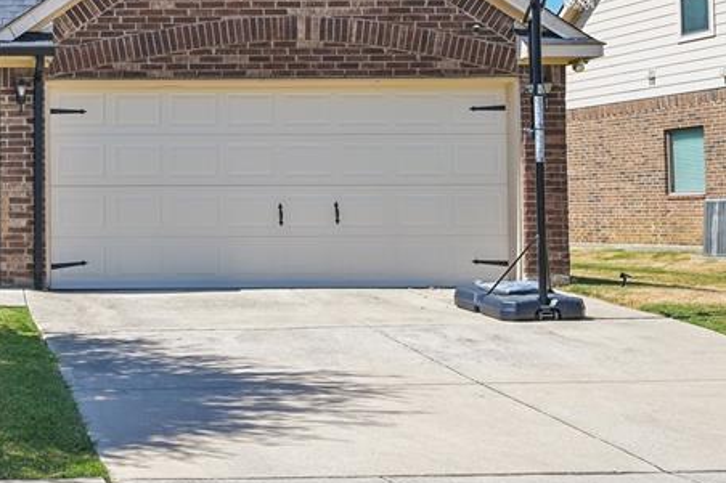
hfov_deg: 27.6
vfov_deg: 19.9
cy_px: 127
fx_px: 1371
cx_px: -29
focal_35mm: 68
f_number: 8
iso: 400
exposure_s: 1/500
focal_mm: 30
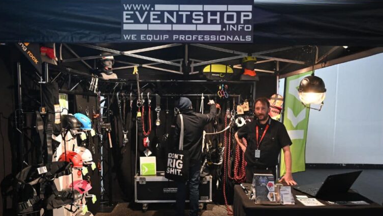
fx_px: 325
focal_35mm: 32
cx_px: 192
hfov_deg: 61.0
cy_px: 127
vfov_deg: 36.6
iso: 3200
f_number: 4
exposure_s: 1/60
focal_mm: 30
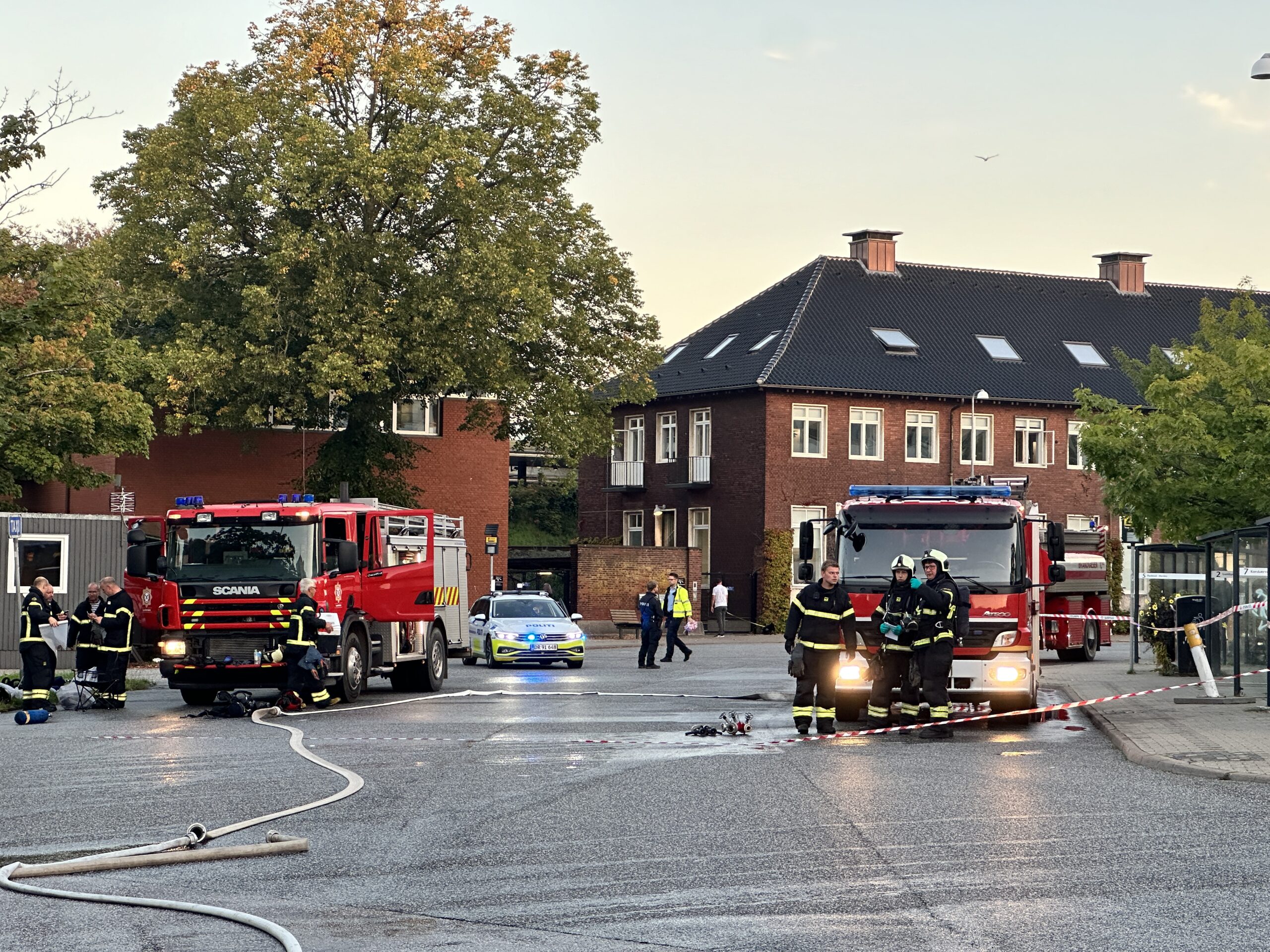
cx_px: 635
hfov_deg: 25.3
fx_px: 2825
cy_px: 476
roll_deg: -0.7
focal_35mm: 77
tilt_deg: +2.7
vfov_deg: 19.1
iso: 100
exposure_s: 1/99
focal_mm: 9
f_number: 2.8
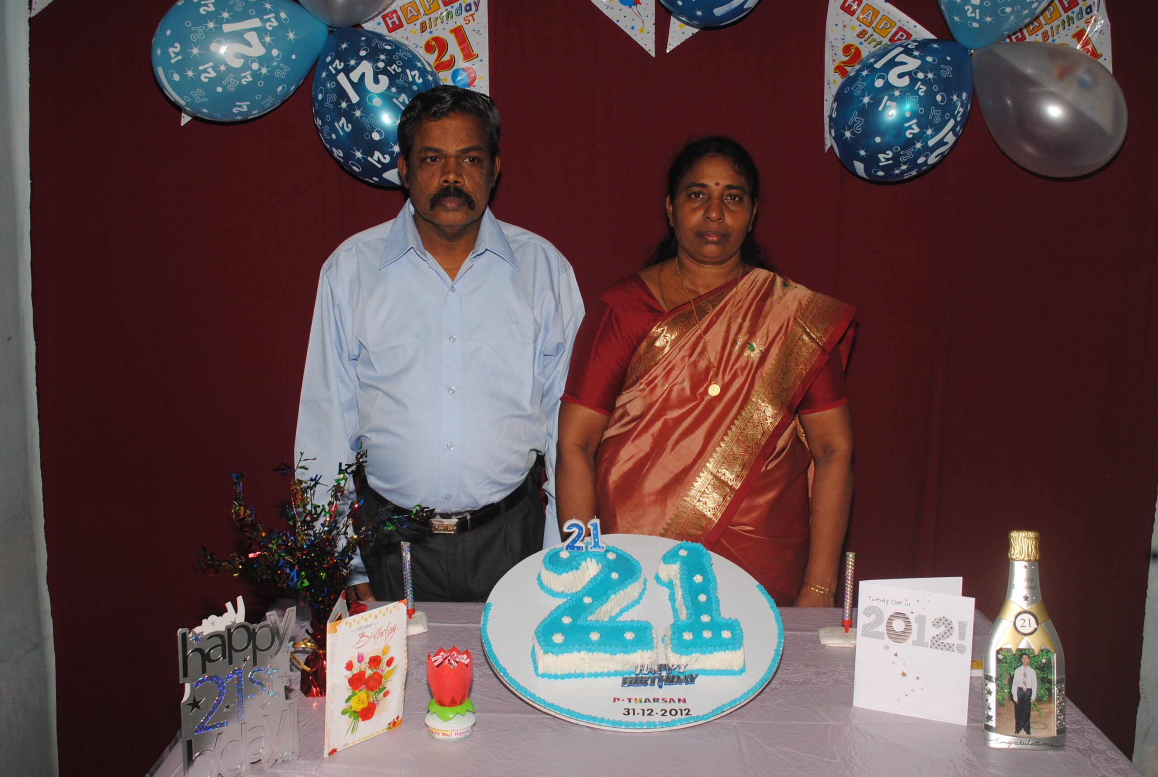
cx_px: 579
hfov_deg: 53.0
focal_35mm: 36
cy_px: 388
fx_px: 1160
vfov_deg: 37.0
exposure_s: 1/80
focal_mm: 24
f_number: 8
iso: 200
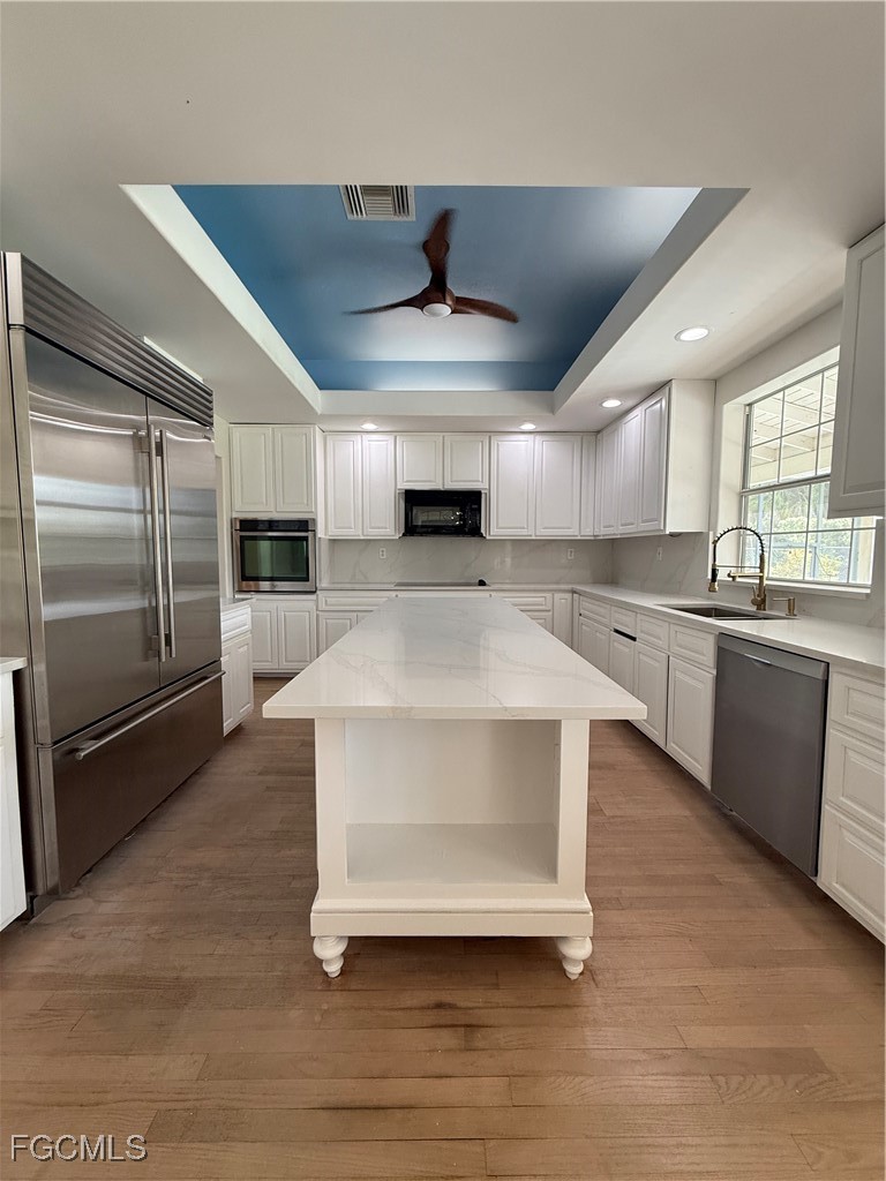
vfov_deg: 102.1
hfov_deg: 85.7
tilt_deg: -4.0
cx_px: 443
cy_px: 590
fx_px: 478
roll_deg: -0.8
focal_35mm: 14
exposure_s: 1/120
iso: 200
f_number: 2.2
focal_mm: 2.22
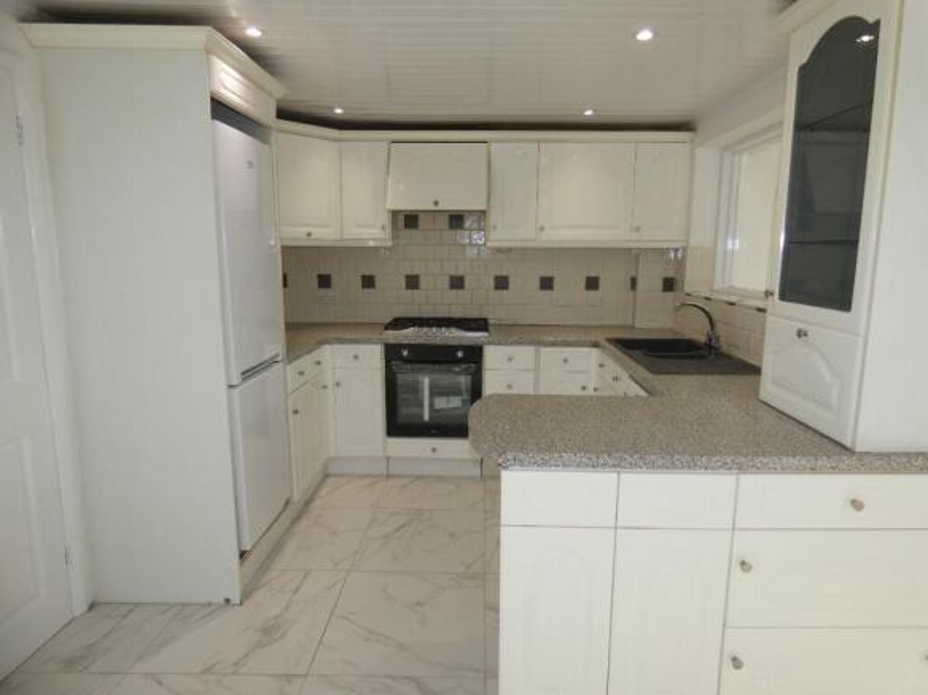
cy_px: 348
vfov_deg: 66.0
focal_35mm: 20
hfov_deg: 81.8
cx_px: 464
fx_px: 536
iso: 80
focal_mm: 3.6
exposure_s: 1/60
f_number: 2.8
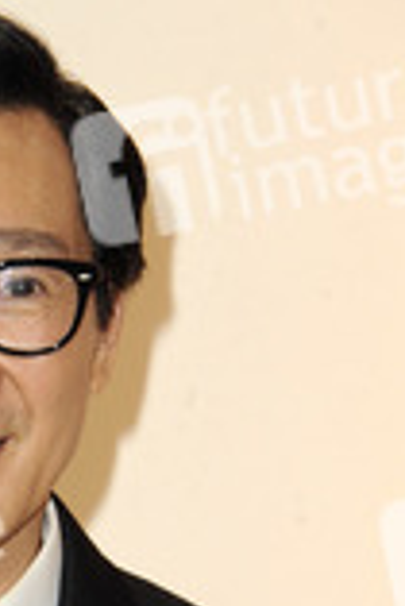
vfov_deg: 4.3
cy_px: 733
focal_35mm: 483
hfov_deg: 2.8
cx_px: -79
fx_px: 8132
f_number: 7.1
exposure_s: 1/200
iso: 1600
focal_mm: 190
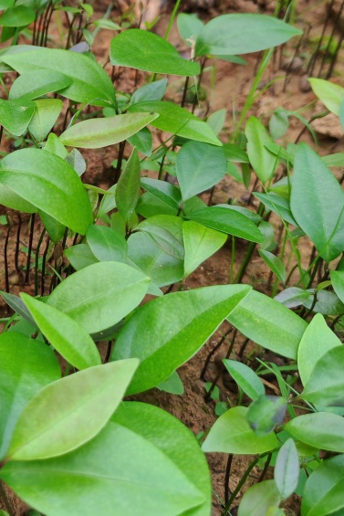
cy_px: 81
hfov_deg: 24.1
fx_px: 759
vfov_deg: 35.9
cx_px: -20
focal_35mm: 53
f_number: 1.95
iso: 50
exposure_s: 1/100
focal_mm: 5.52
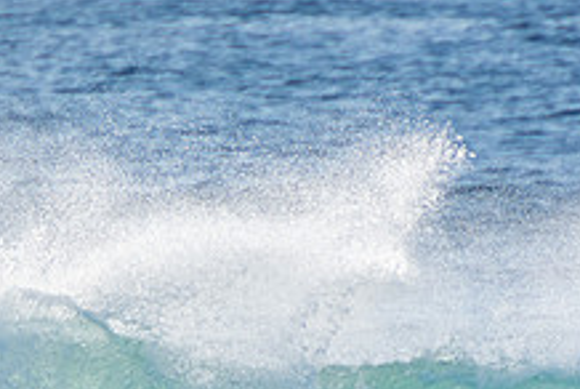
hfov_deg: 1.3
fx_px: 25699
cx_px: 168
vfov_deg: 0.9
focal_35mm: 1593
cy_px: 460
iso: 250
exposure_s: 1/2000
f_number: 5.6
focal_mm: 400
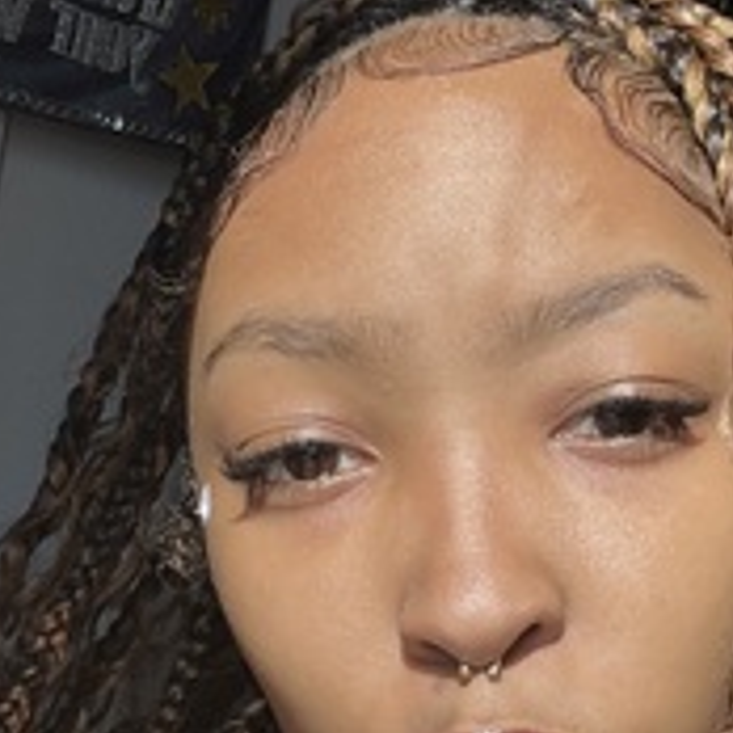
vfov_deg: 22.3
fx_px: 1821
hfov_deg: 22.8
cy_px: 645
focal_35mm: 76
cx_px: 385
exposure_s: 1/541
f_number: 2.2
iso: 32
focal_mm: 2.71
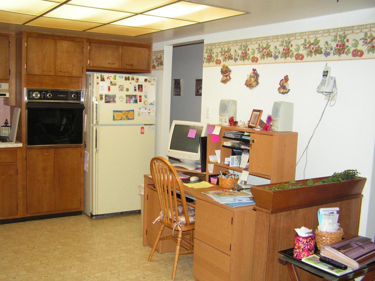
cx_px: 188
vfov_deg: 37.7
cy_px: 140
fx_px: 412
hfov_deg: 49.0
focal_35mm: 38
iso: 200
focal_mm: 6.3
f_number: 2.8
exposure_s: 1/40
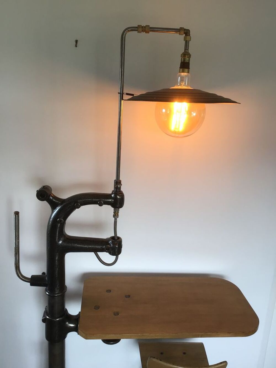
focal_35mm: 31
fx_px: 330
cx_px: 138
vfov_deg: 58.3
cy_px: 184
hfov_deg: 45.4
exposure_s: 1/50
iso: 25
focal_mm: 3.3
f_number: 2.4
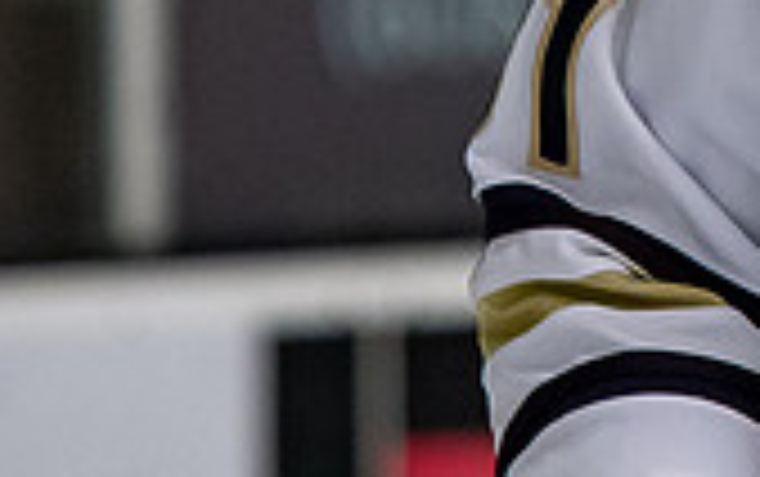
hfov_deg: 1.4
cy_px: -707
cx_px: 1302
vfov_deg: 0.8
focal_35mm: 1552
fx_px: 32178
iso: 2000
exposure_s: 1/800
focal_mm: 195
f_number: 3.2
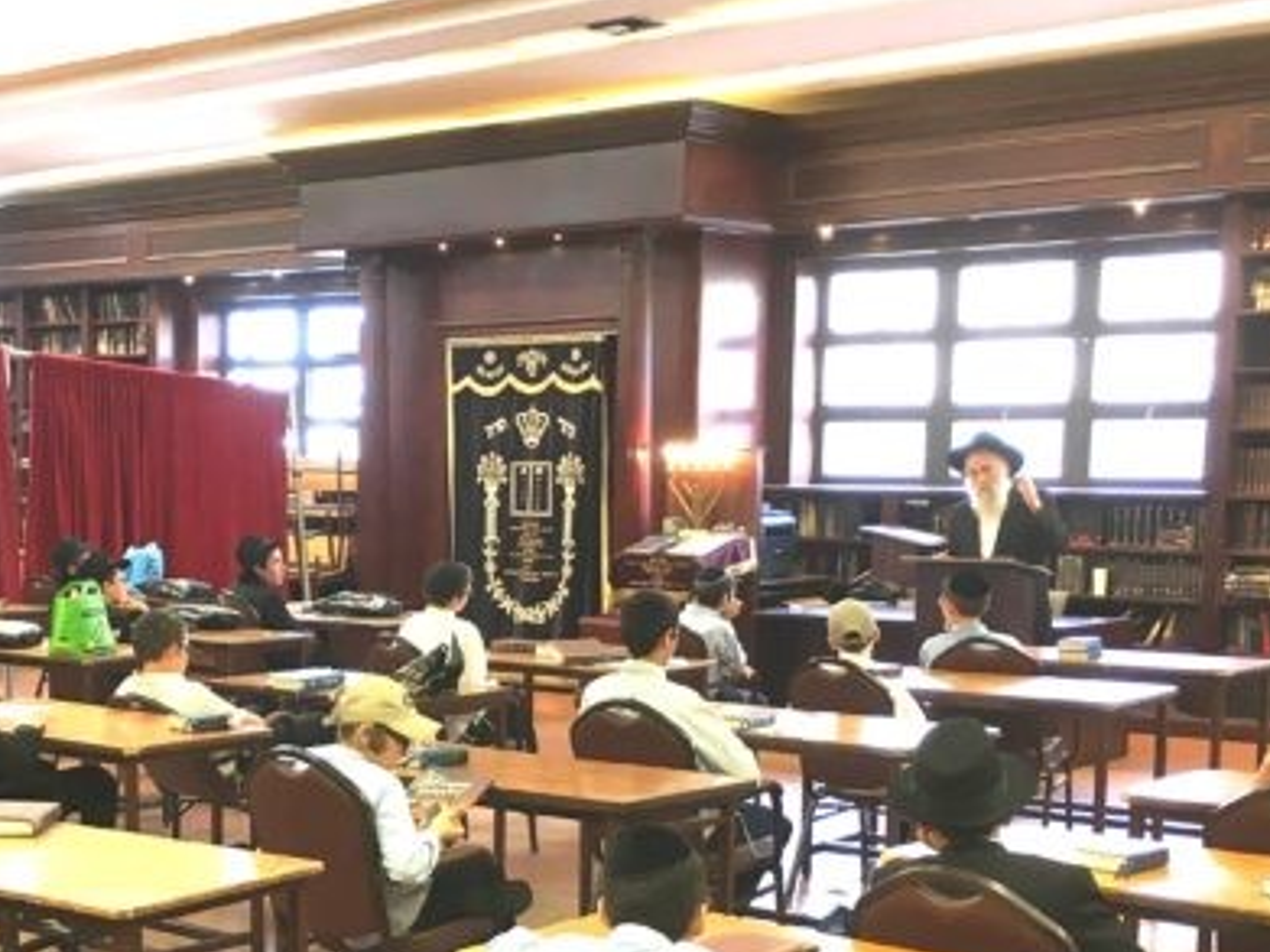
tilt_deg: -7.4
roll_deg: -0.3
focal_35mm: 57
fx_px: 2091
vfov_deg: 25.3
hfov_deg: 33.1
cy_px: 718
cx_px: 309
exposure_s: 1/30
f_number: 2.2
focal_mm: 4.15
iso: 50
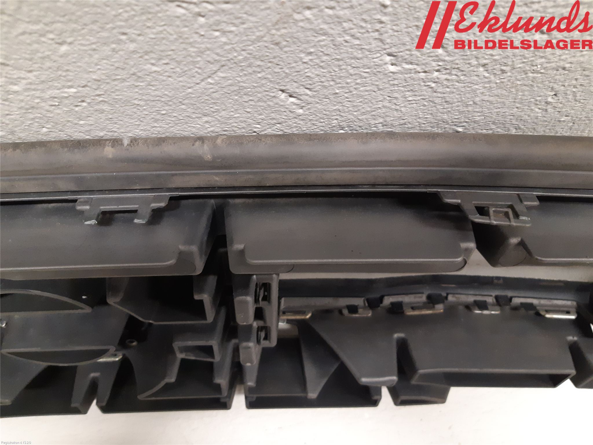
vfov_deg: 53.1
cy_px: 222
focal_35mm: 26
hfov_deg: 67.3
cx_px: 296
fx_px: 445
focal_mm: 3.93
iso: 250
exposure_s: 1/25
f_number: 1.7
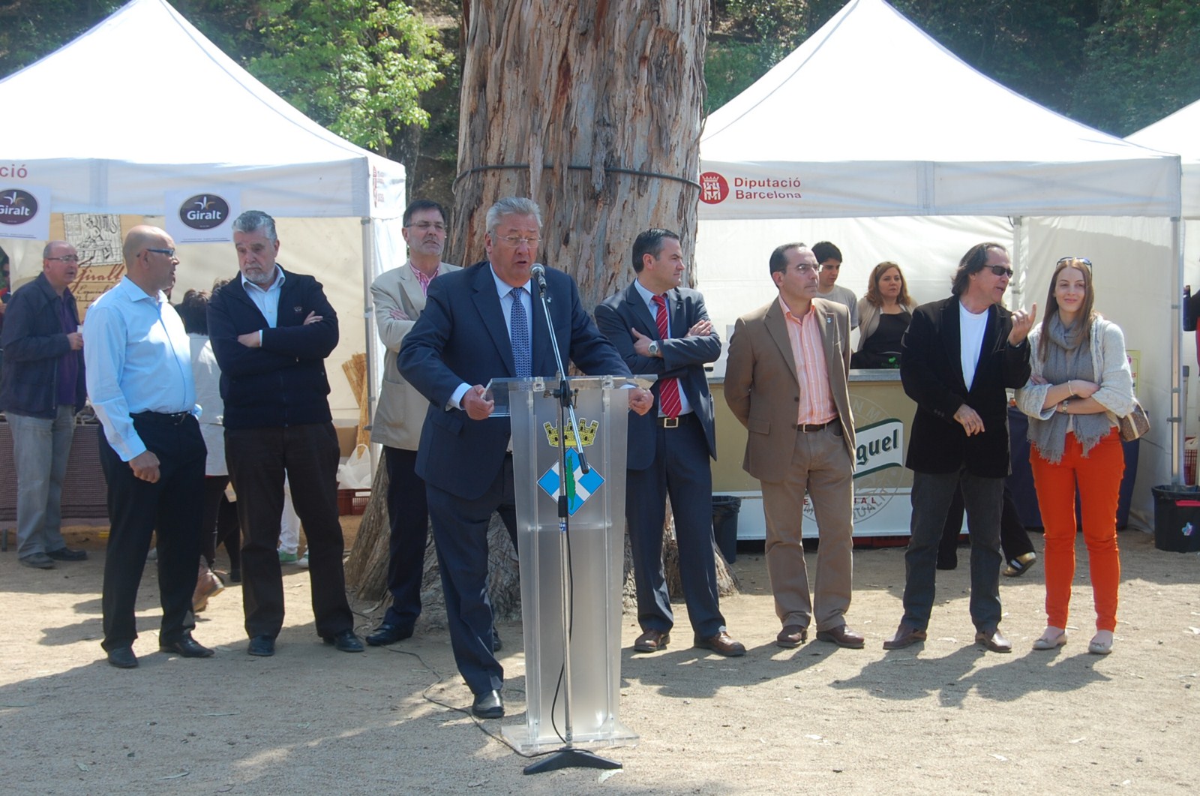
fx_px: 1897
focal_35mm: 57
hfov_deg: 35.1
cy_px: 398
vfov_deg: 23.7
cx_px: 600
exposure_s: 1/160
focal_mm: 38
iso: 200
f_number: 6.3
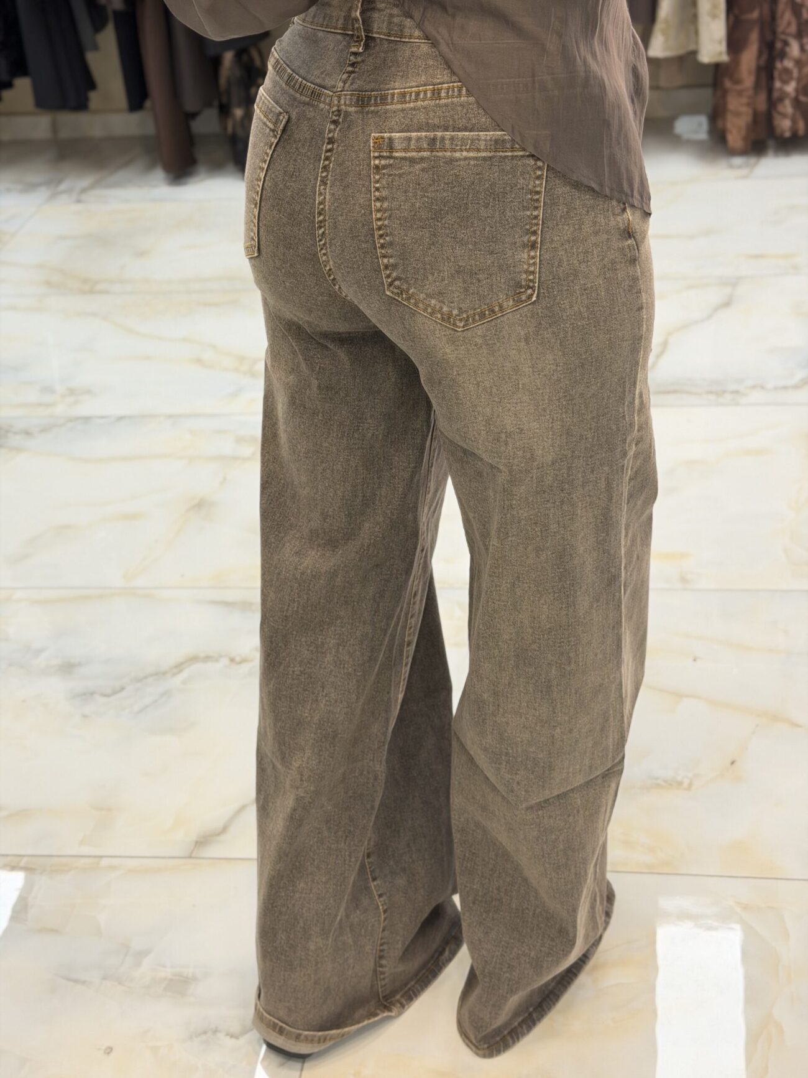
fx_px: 1494
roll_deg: +6.3
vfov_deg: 39.7
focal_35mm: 48
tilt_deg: -33.7
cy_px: 539
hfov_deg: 30.3
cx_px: 404
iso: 100
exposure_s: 1/79
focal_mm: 6.76
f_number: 1.78
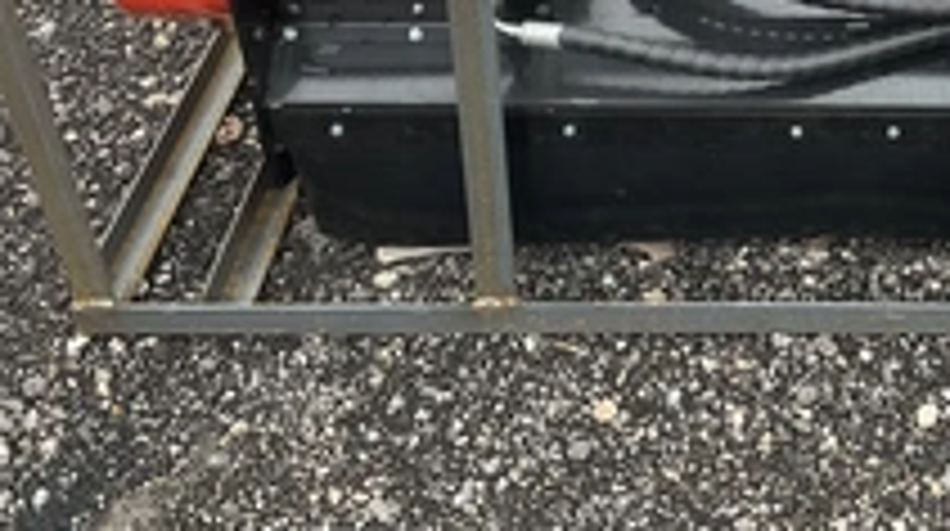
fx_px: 1509
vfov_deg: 19.1
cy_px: -54
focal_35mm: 60
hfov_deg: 33.6
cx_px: 797
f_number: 1.8
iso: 32
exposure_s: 1/122
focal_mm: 3
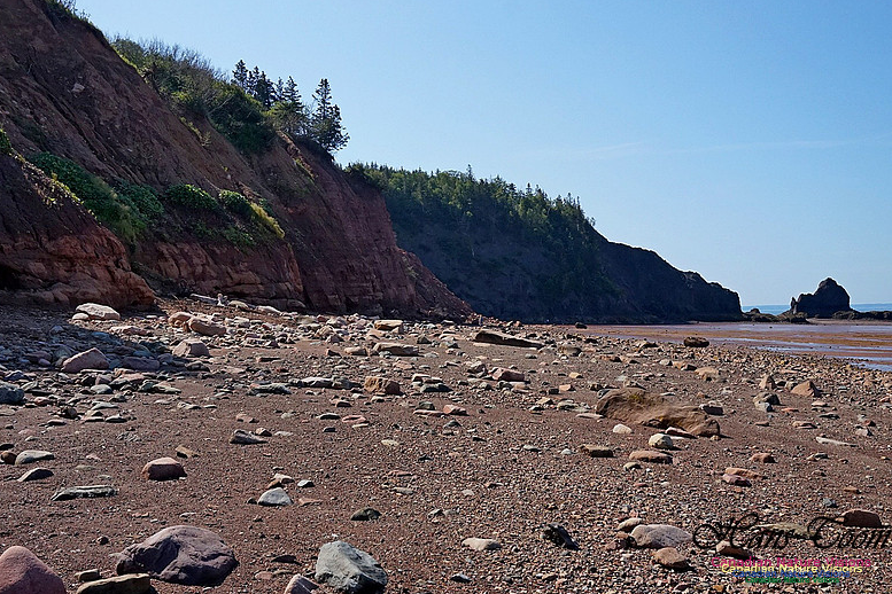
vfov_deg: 38.9
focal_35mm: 34
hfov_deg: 55.8
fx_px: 842
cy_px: 292
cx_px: 443
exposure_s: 1/2000
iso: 800
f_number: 8
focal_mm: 22
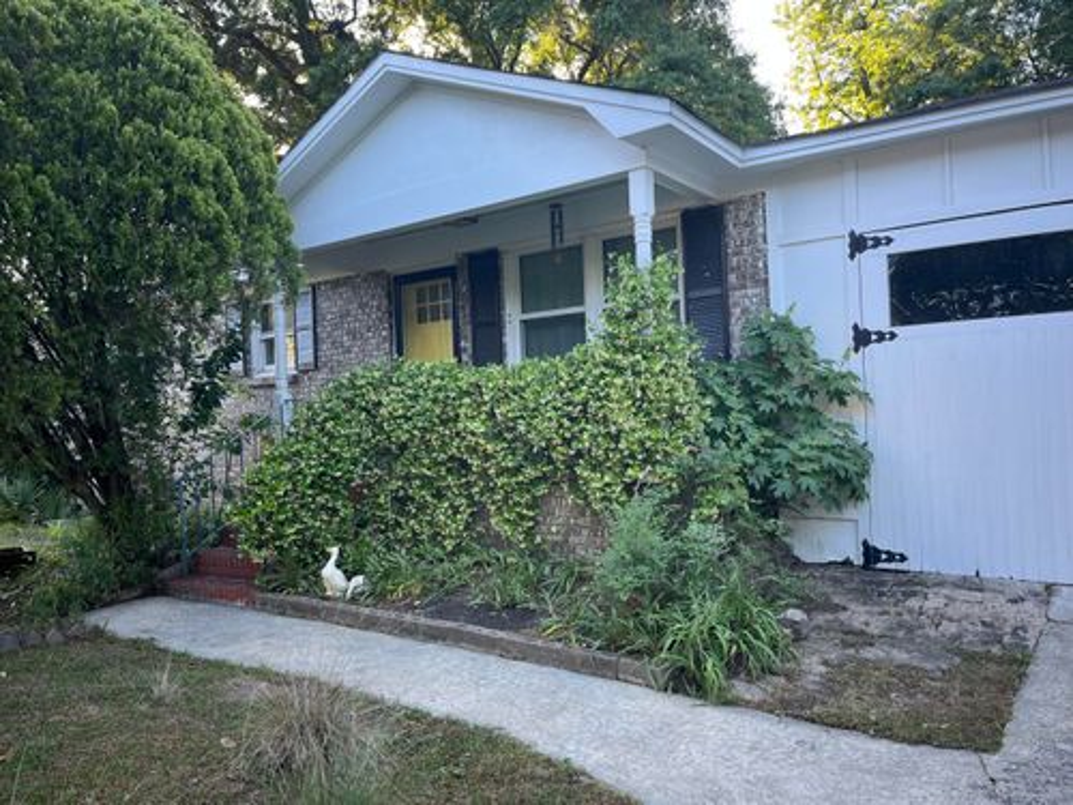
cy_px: 402
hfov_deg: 67.3
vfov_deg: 53.1
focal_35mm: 26
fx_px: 806
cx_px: 536
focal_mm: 5.1
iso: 40
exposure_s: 1/122
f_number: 1.6
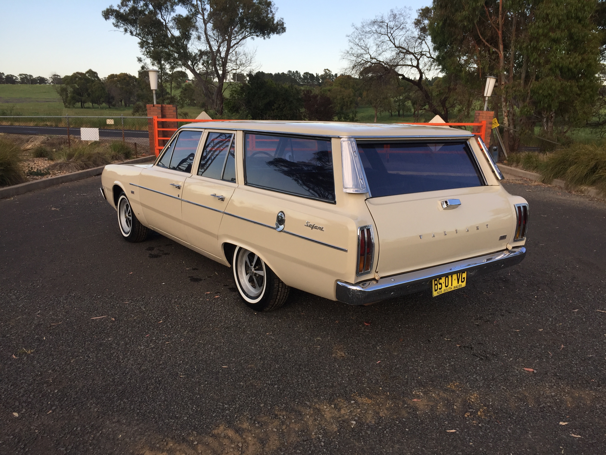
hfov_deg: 61.7
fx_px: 508
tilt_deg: -14.3
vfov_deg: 48.2
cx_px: 303
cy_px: 228
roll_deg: -1.3
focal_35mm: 29
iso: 32
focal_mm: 4.15
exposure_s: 1/408
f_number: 2.2
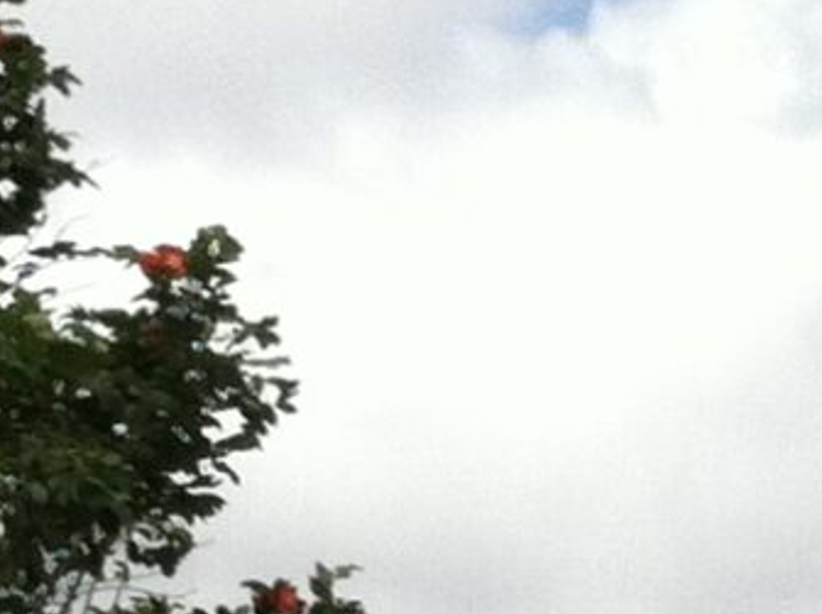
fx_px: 6331
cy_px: 1230
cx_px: 795
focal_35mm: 267
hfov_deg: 7.4
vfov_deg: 5.4
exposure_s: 1/1304
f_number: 2.8
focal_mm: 3.85
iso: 80
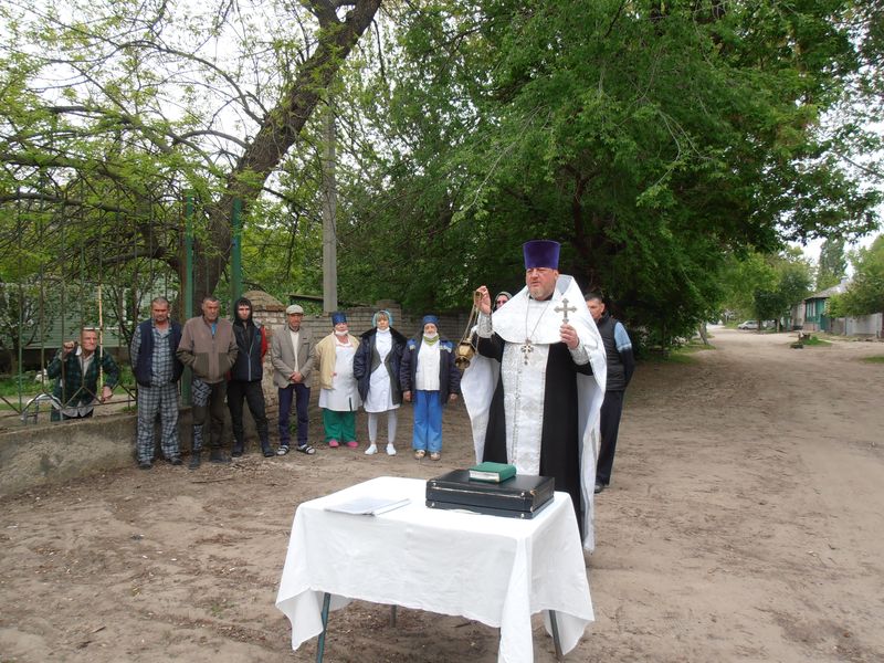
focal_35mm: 24
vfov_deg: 56.8
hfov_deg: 71.6
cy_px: 332
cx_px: 442
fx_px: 613
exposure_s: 1/200
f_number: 3
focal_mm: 4.2
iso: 80
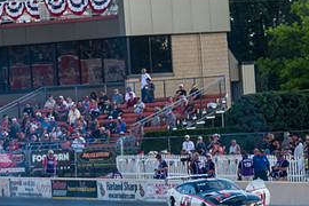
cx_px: 201
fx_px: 3871
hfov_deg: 4.6
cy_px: 153
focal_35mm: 451
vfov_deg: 3.0
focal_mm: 140
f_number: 9
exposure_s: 1/200
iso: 400
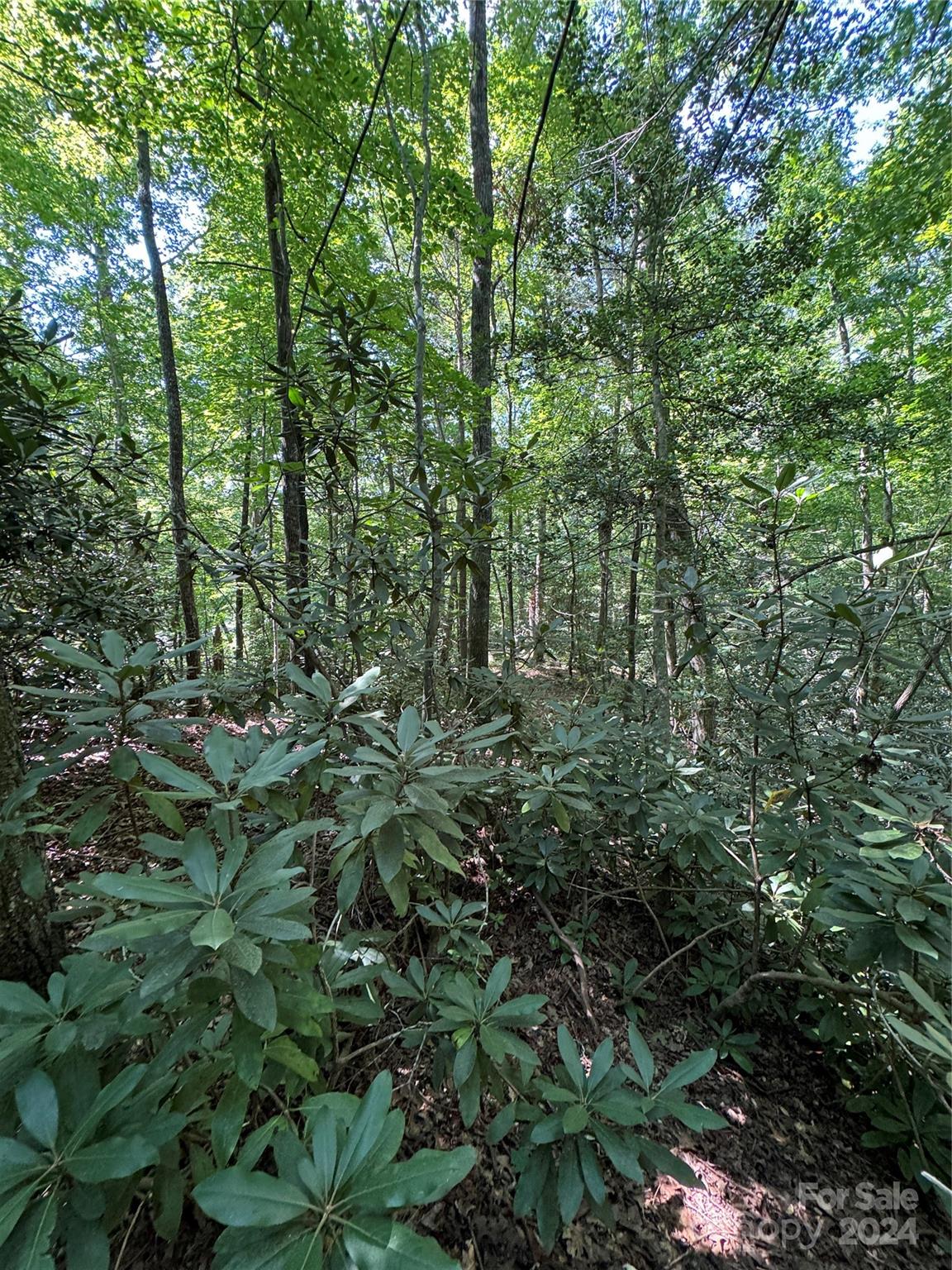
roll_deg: +1.1
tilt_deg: -9.7
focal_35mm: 14
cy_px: 635
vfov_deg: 102.1
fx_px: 513
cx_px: 476
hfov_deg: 85.7
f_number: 2.2
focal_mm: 2.22
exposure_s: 1/99
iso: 200
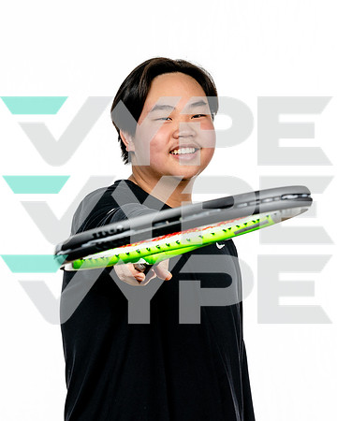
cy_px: 213
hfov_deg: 16.5
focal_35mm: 93
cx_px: 149
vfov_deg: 20.5
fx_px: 1164
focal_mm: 56
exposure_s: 1/250
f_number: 8
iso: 160
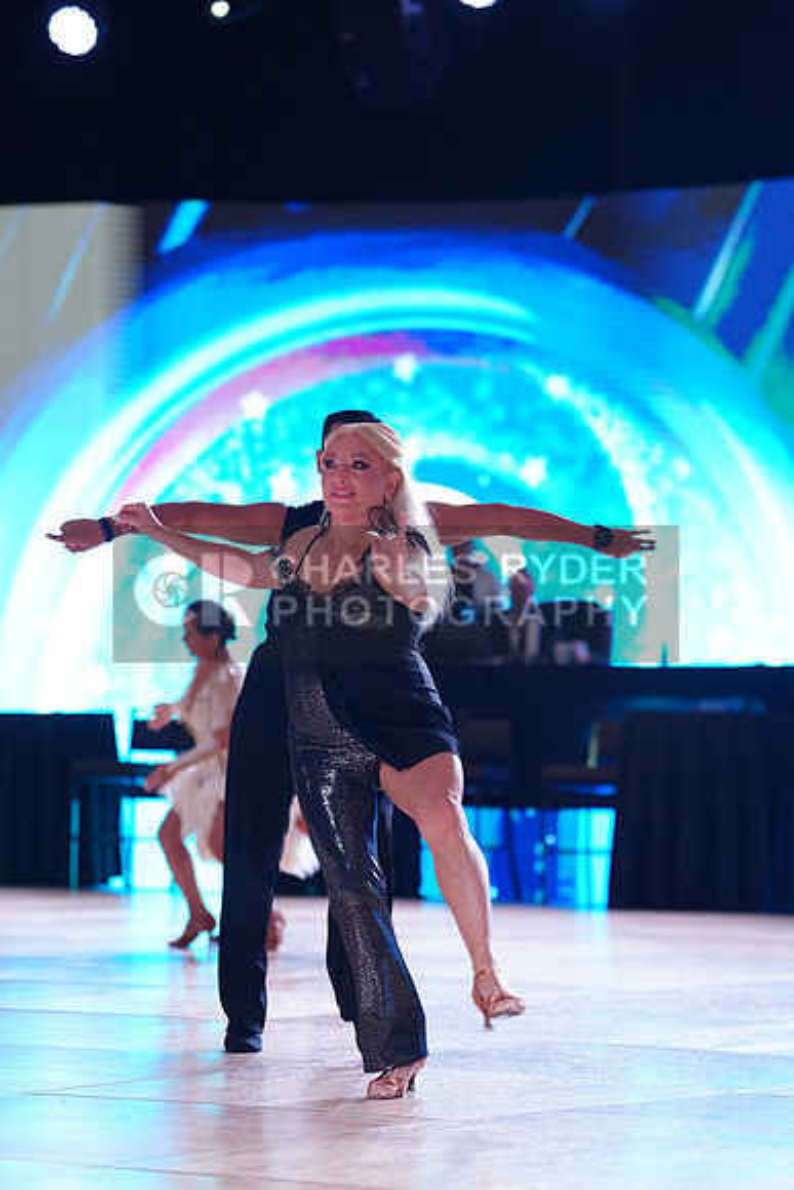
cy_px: 595
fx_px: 3934
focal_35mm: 119
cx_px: 397
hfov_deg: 11.5
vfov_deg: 17.2
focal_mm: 119
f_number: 2.8
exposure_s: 1/500
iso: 1600
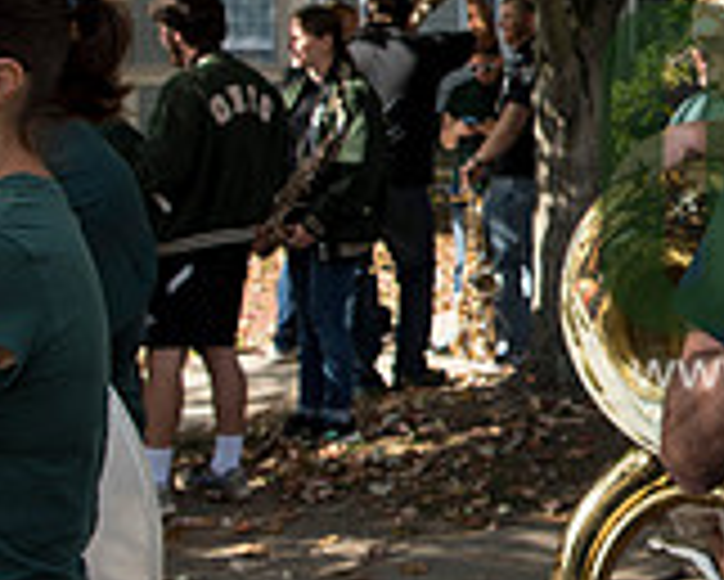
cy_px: 214
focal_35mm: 81
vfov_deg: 18.9
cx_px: 940
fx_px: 1737
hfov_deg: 21.3
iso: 250
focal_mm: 24
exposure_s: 1/640
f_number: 4.5
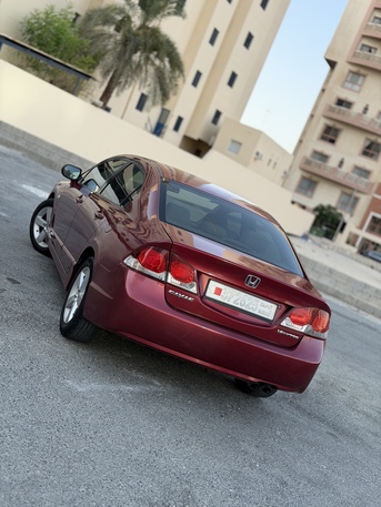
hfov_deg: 30.3
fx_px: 704
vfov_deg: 39.6
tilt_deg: -5.4
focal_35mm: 48
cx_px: 190
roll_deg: -22.9
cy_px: 254
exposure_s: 1/846
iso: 80
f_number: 1.78
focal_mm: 6.76
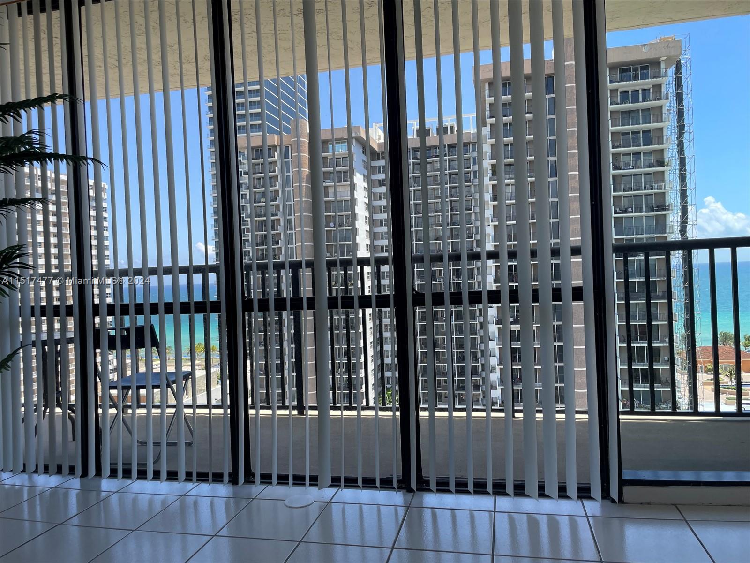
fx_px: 563
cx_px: 375
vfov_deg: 53.1
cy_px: 282
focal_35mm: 26
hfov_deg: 67.3
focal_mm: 4.2
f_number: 1.6
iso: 32
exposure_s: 1/593
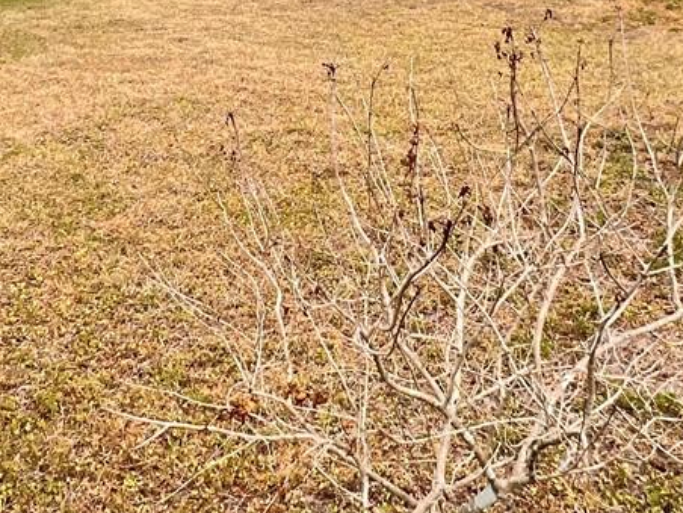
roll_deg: +1.9
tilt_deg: -11.0
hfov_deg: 41.2
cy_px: 21
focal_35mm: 46
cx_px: 337
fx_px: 908
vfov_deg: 29.8
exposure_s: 1/1357
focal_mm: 1.57
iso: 32
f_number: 1.8
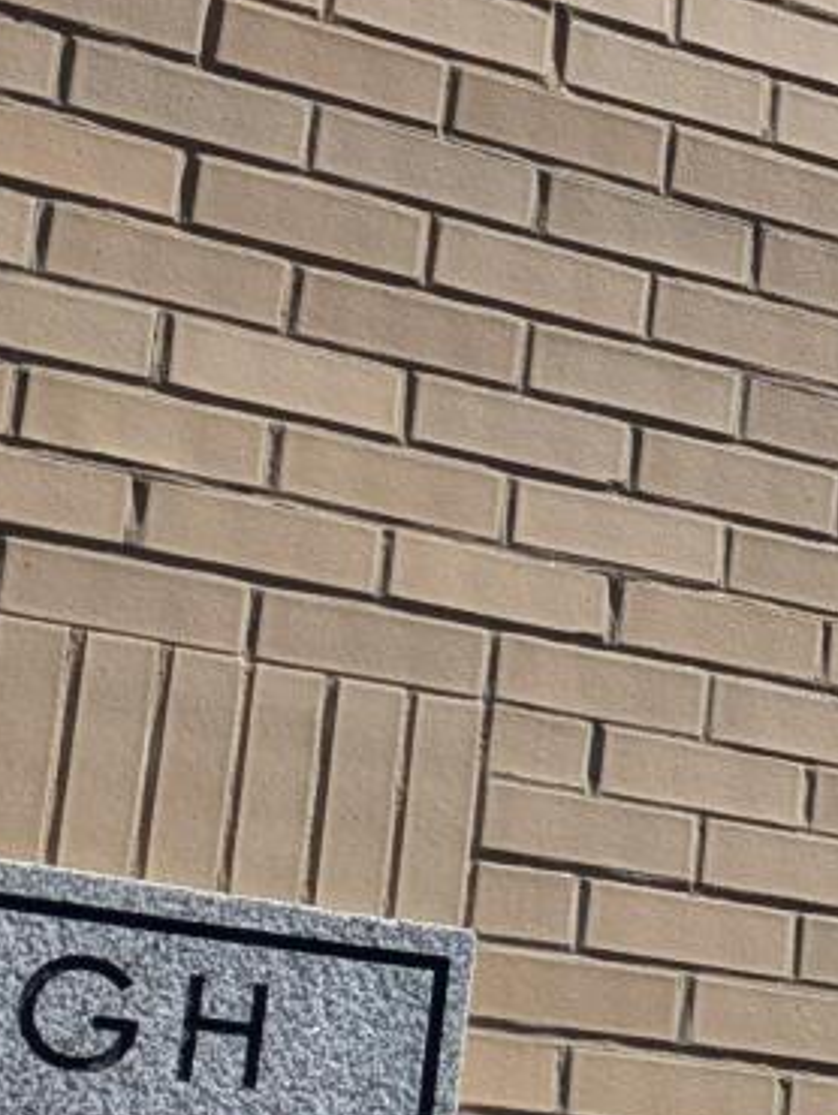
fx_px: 4353
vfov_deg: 14.6
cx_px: 2118
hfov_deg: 9.6
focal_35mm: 135
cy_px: 313
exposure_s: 1/5464
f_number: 1.89
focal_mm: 5.43
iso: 50
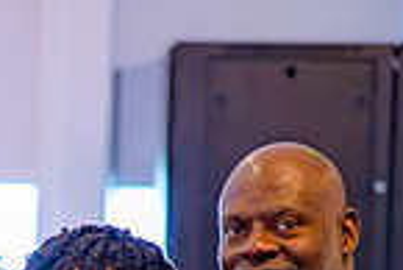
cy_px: 527
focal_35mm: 421
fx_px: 4717
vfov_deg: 3.3
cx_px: -275
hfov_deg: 4.8
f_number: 2.5
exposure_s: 1/80
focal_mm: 105
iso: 400
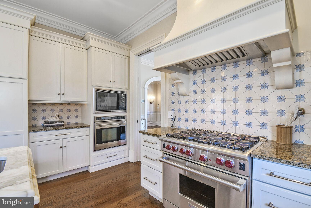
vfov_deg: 77.3
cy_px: 104
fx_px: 130
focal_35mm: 15
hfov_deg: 100.4
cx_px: 156
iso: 200
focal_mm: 10
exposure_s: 1/3
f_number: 9
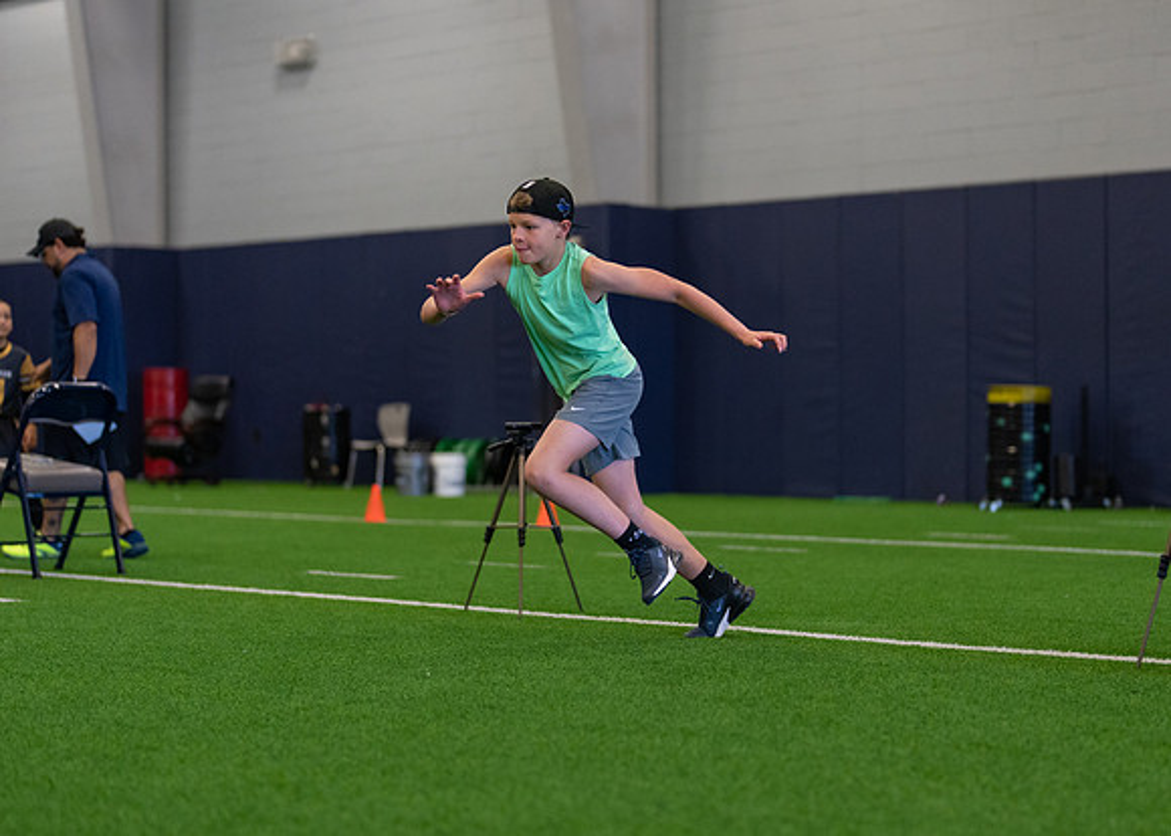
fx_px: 2414
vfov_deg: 19.6
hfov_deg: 27.3
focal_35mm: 73
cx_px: 630
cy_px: 402
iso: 1250
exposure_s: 1/1000
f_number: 1.2
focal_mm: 50
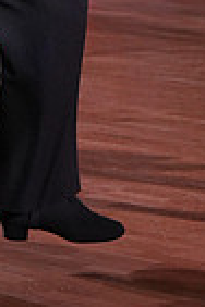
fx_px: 2451
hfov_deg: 4.8
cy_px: -142
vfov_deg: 7.1
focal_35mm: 287
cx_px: 221
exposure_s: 1/500
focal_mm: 70
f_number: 4
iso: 1600
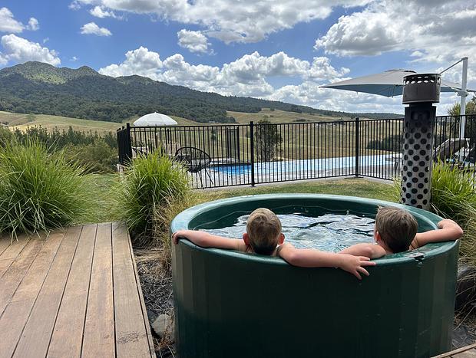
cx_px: 238
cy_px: 179
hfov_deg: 67.2
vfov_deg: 53.2
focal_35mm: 26
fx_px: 358
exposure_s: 1/3165
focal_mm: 5.7
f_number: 1.5
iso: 50
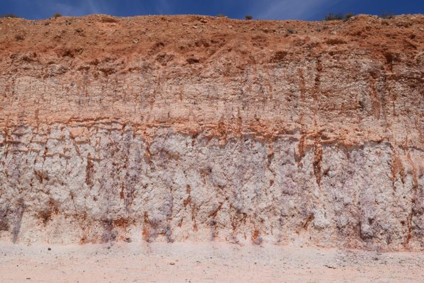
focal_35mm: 40
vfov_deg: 33.0
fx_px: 477
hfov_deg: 47.9
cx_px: 212
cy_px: 142
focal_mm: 27
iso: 200
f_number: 13
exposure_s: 1/640
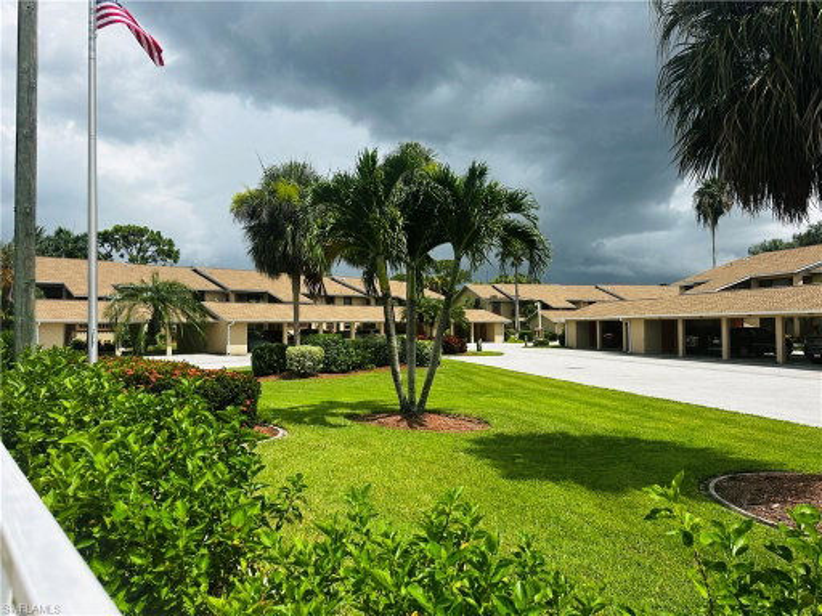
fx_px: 570
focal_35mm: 24
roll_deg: -0.8
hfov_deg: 71.6
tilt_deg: +1.9
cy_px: 308
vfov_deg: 56.8
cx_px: 411
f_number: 1.78
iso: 80
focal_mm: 6.86
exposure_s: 1/7042
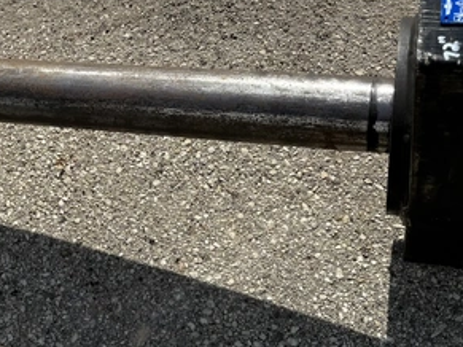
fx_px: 896
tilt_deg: -63.0
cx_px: 41
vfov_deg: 21.8
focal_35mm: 67
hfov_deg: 27.8
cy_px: 109
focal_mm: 5.96
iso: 64
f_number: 1.6
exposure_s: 1/5348
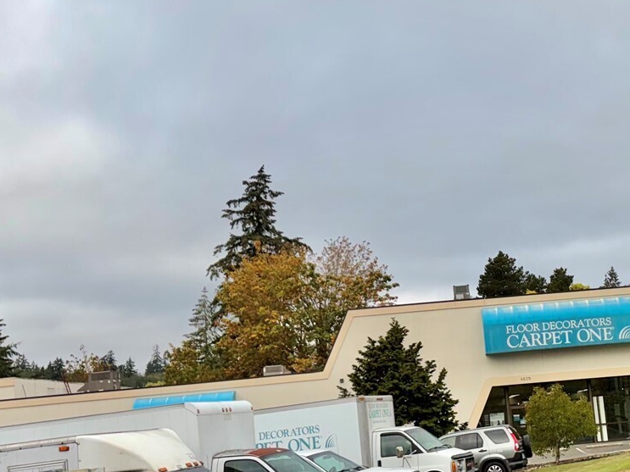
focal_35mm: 56
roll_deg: +5.0
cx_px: 492
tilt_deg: +8.5
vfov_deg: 26.1
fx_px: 1019
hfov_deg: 33.5
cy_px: 255
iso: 50
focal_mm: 5.96
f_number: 1.6
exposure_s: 1/2865
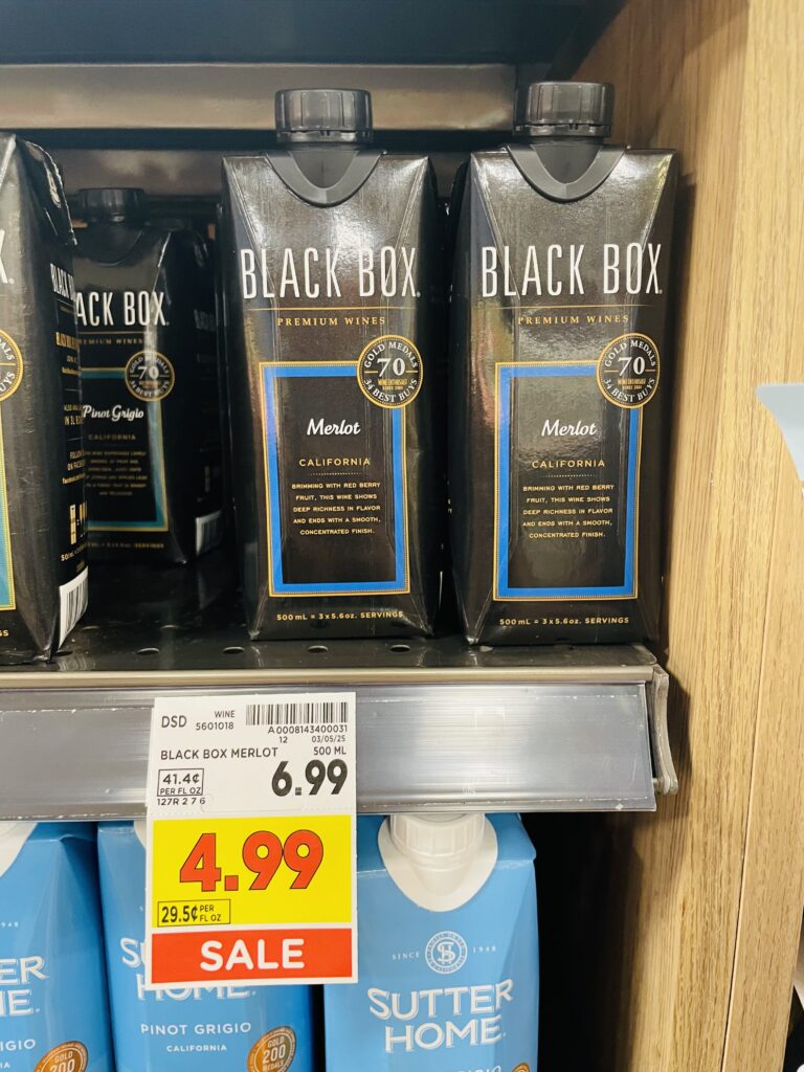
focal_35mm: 26
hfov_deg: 53.1
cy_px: 536
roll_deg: +0.4
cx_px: 402
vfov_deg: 67.3
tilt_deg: -10.7
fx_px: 805
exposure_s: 1/60
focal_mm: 4.2
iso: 320
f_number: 1.6
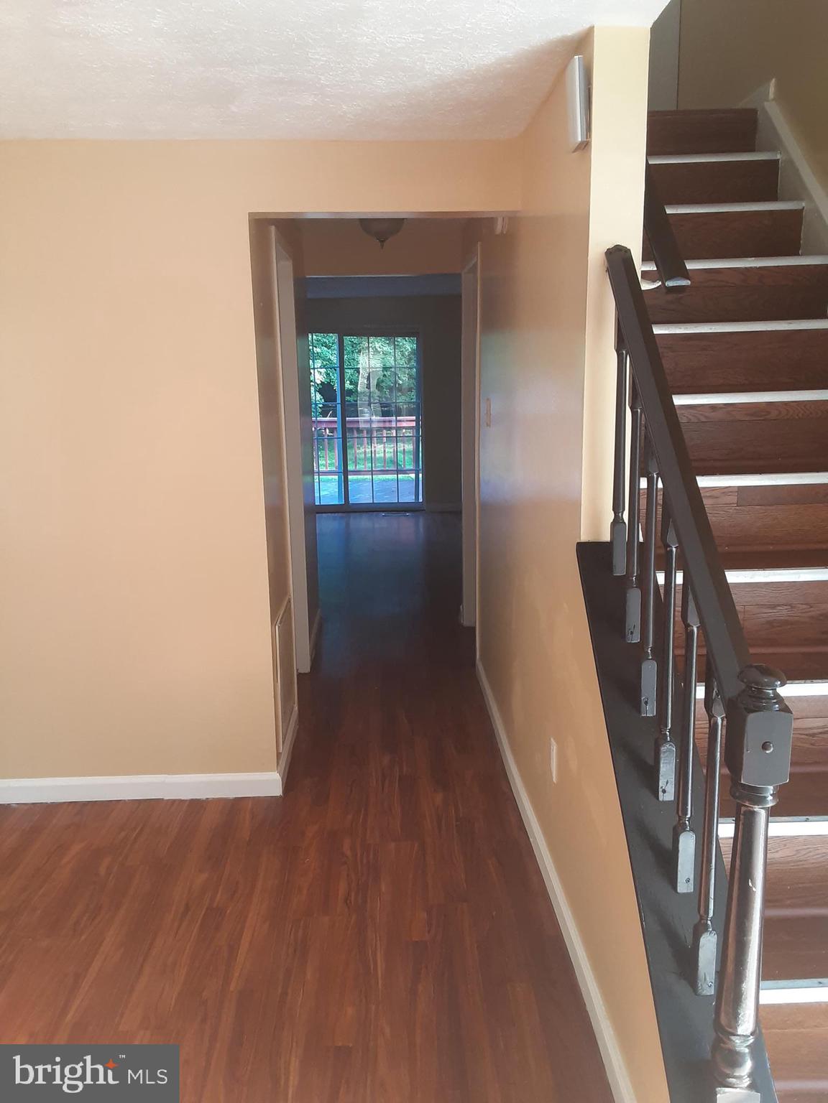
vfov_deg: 65.3
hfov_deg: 51.4
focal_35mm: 27
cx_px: 414
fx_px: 861
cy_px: 552
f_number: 1.9
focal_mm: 2.91
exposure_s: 1/60
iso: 100
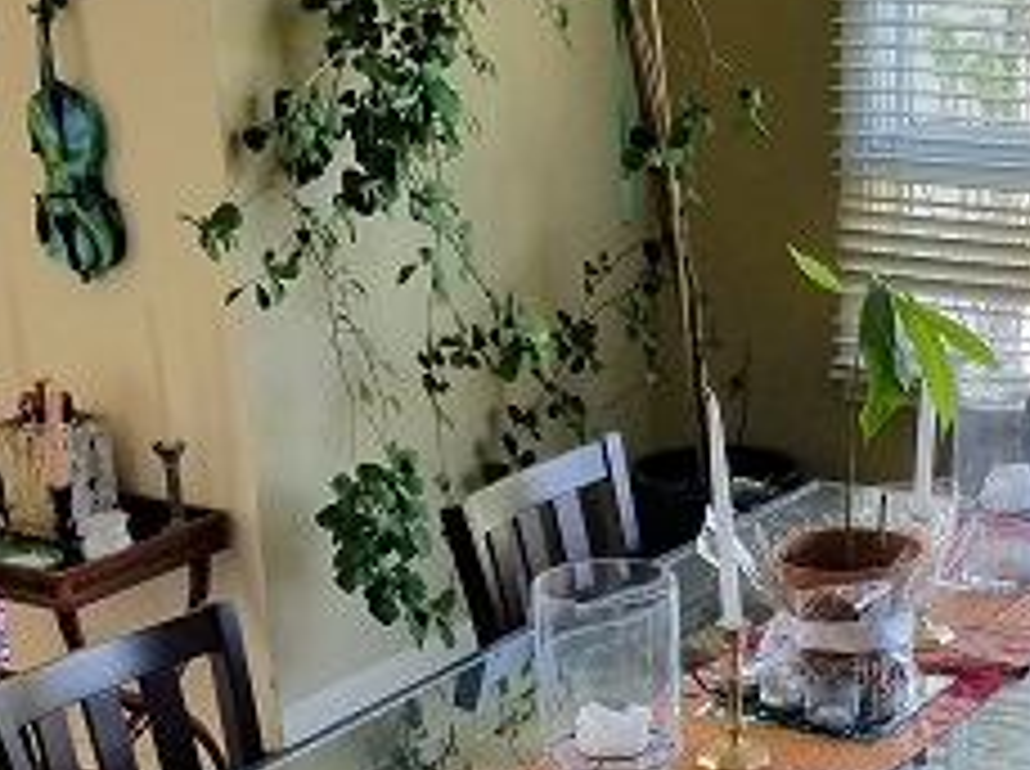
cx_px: 715
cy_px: 851
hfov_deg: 21.5
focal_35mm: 91
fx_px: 2703
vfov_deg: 15.7
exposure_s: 1/138
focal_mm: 4.2
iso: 50
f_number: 1.7
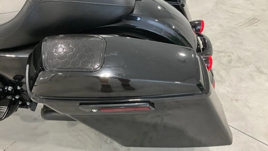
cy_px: 91
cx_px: 134
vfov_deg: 36.5
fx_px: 227
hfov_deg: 61.0
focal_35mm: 32
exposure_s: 1/60
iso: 125
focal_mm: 3
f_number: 1.8
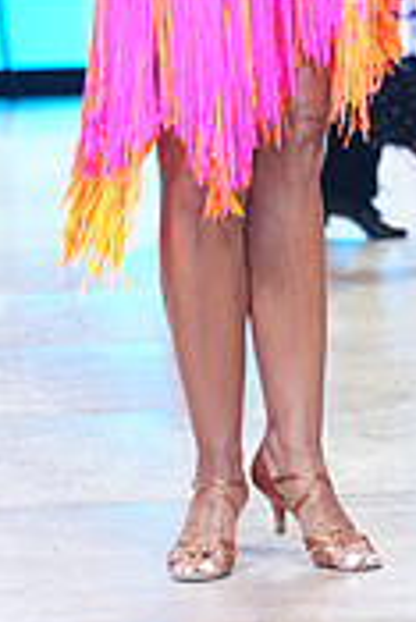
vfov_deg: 7.3
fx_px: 4861
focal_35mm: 281
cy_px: -124
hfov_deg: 4.9
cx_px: 315
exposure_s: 1/400
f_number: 2.8
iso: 2000
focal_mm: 85
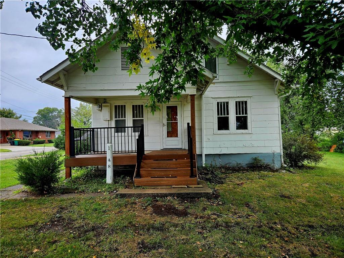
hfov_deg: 73.9
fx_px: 229
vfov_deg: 58.9
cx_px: 172
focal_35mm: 23
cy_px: 129
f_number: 1.8
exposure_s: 1/278
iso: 25
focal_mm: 5.4
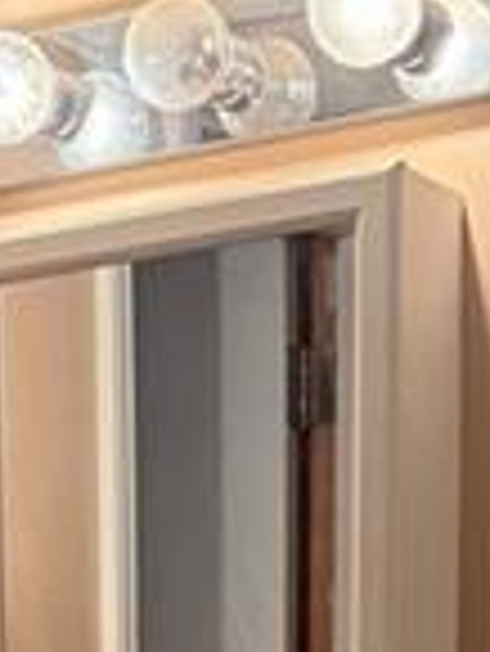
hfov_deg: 11.6
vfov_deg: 13.5
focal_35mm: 127
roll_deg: +1.4
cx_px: 58
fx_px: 2393
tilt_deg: -9.1
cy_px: 1250
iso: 320
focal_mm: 6.76
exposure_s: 1/60
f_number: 1.78
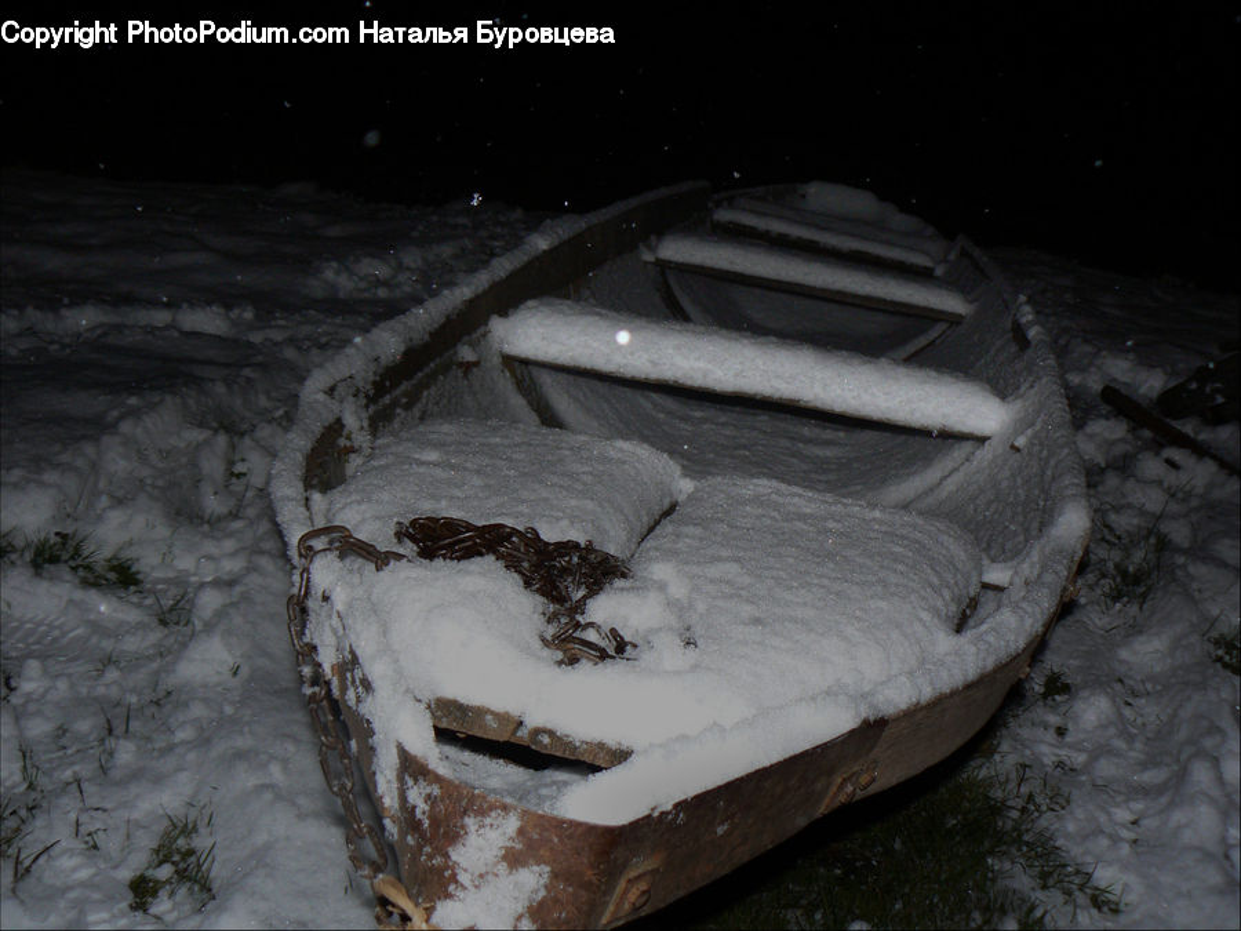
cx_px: 620
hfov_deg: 51.4
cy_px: 466
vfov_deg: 39.7
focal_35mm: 36
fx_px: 1291
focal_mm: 6
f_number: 2.8
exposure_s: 1/30
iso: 100
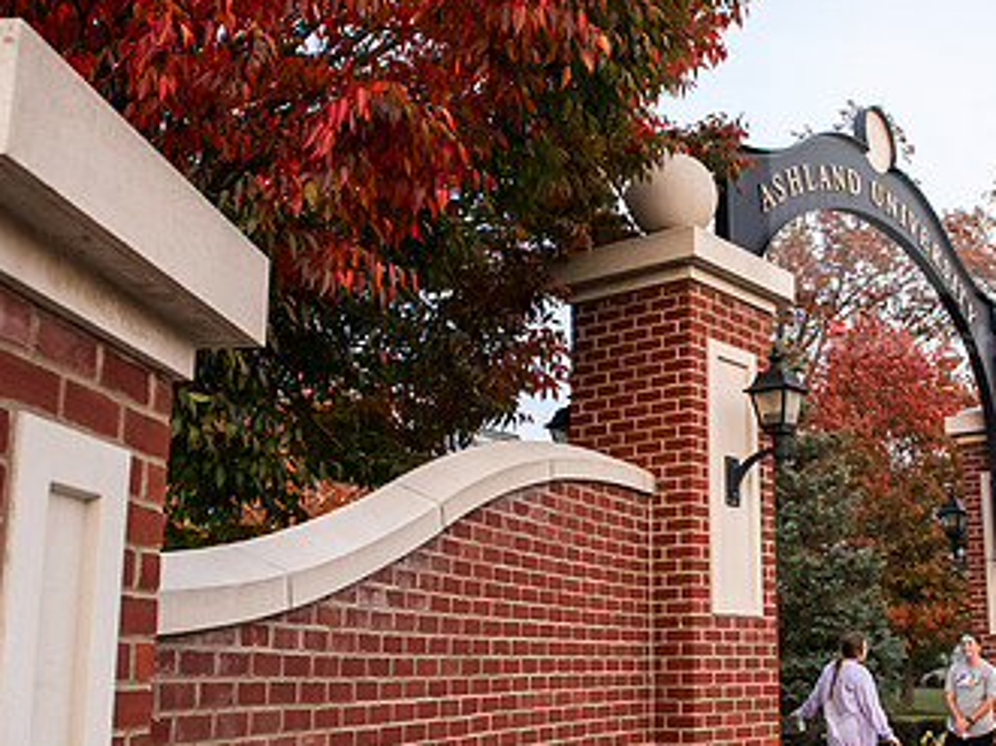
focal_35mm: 44
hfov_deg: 42.3
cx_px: 679
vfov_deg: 32.8
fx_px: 1265
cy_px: 406
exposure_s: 1/200
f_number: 4
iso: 1600
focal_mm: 26
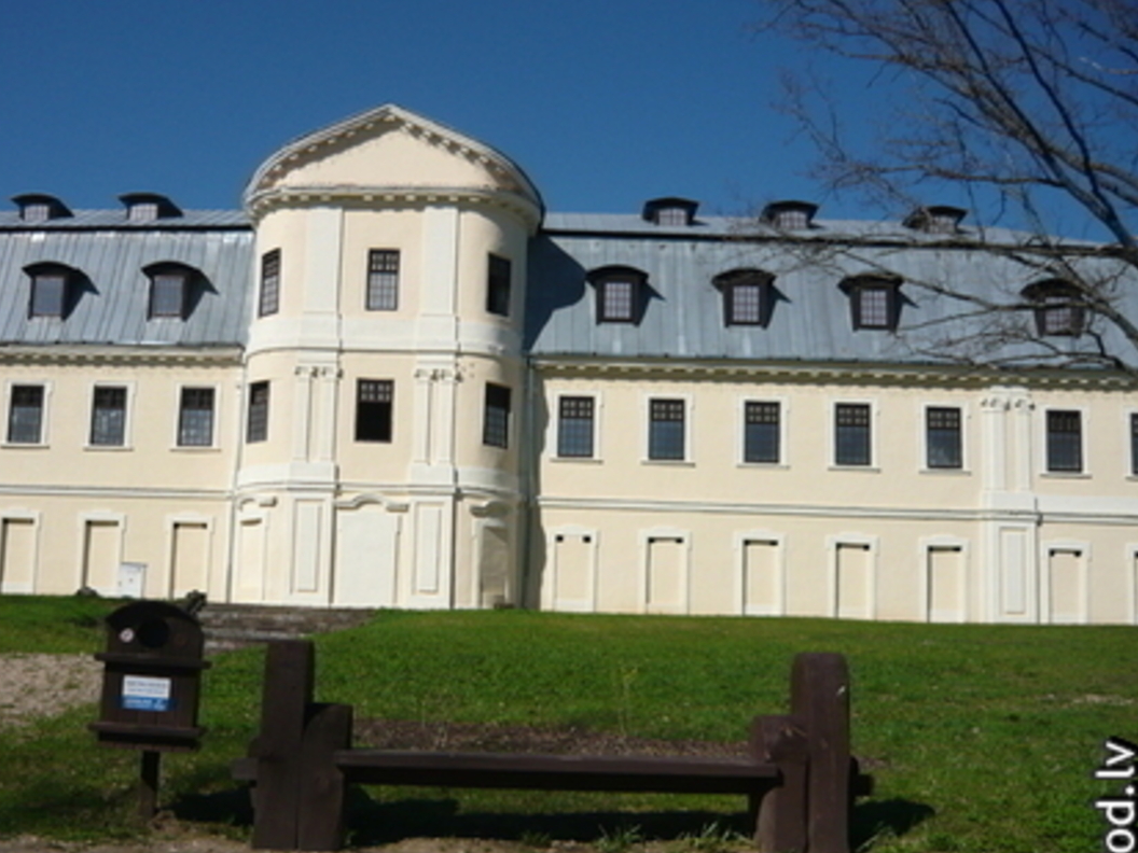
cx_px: 458
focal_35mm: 40
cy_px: 489
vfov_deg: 35.9
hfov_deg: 46.5
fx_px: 1315
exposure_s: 1/400
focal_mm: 5.5
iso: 100
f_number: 8
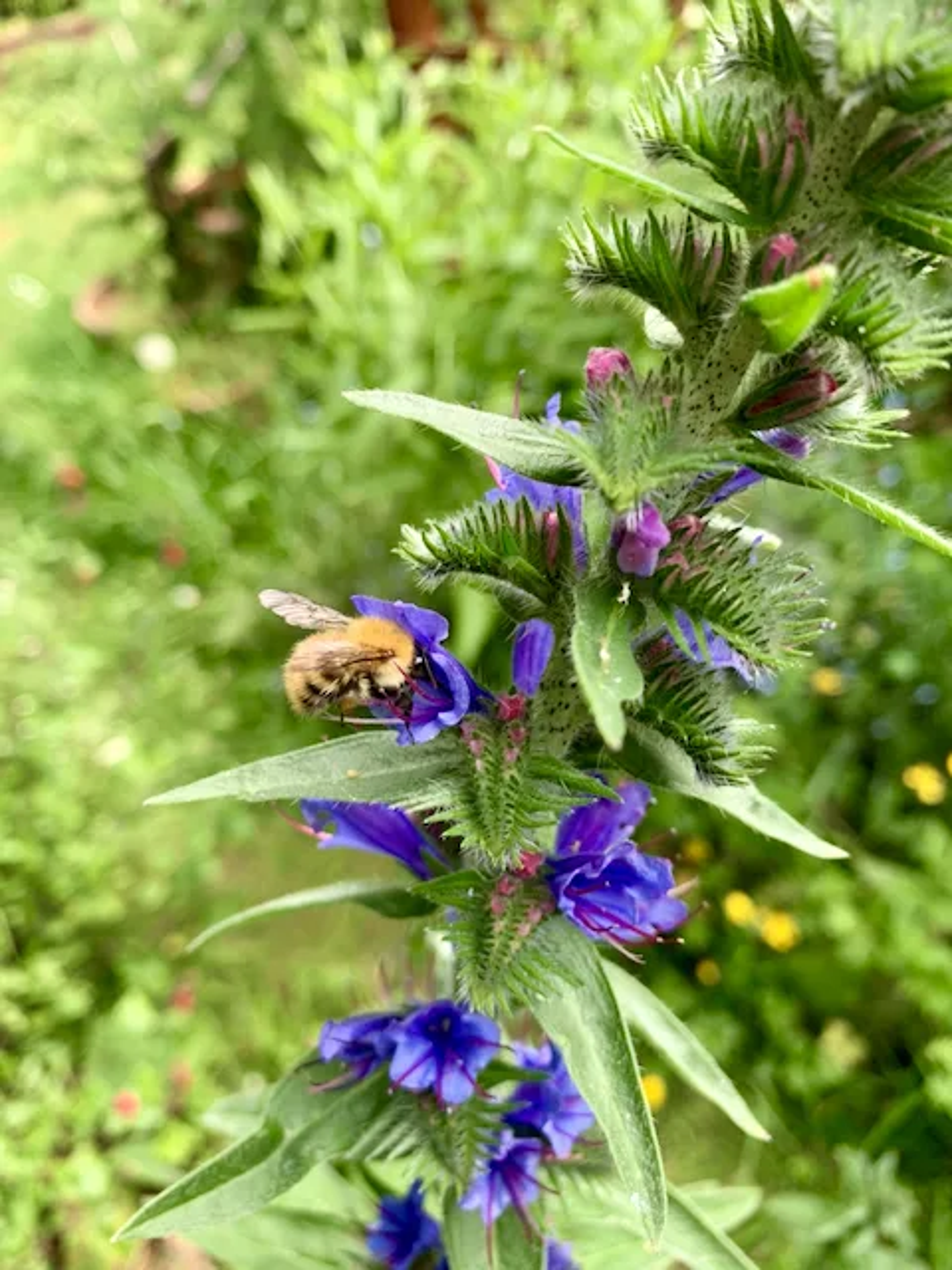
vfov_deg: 67.3
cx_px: 476
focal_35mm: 26
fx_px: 953
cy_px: 635
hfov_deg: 53.1
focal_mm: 4.25
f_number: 1.8
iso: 25
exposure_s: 1/132
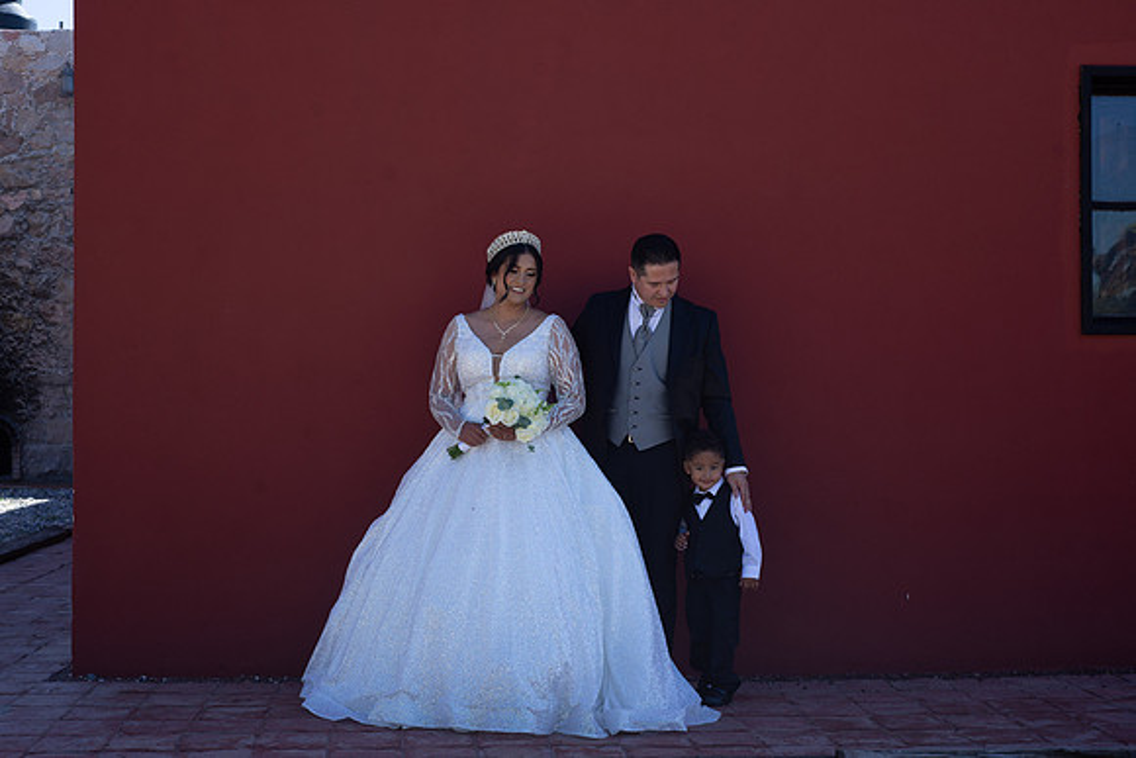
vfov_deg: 27.0
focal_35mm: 50
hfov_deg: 39.6
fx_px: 1578
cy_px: 379
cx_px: 568
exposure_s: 1/250
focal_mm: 50
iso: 100
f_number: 6.3
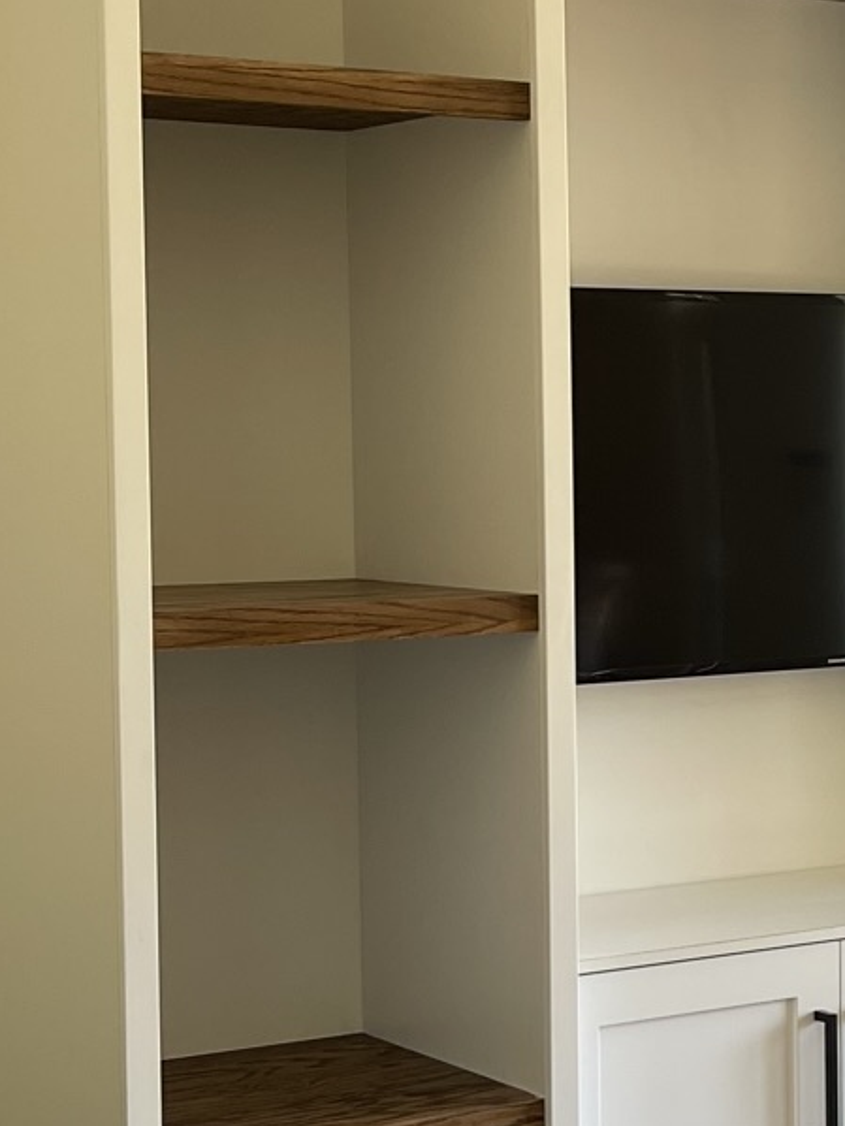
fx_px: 2895
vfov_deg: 22.0
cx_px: 1031
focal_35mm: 89
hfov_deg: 15.9
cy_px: 565
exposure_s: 1/121
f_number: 1.6
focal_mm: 5.1
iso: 80
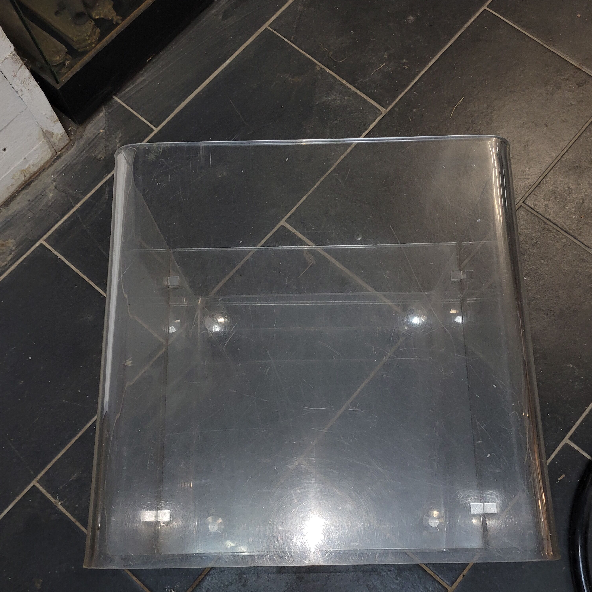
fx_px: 600
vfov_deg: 51.7
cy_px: 387
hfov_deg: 52.5
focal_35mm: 31
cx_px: 298
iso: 125
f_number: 1.8
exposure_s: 1/21
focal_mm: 5.4
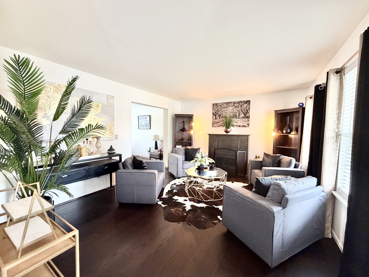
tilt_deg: -3.7
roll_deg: +0.0
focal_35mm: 14
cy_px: 138
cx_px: 184
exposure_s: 1/120
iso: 320
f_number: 2.2
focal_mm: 2.22
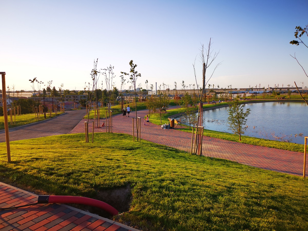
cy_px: 116
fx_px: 240
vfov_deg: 51.4
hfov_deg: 65.3
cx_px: 154
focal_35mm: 27
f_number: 1.8
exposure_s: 1/799
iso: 50
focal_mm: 5.58
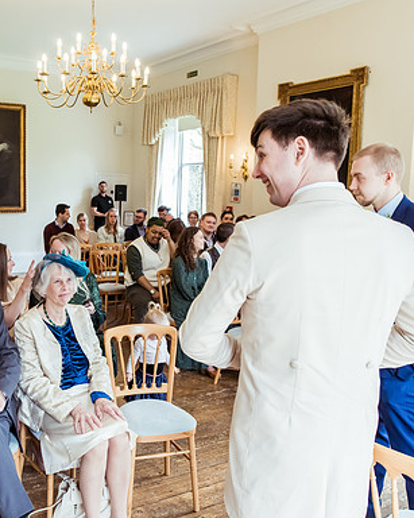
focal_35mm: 34
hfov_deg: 42.0
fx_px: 521
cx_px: 101
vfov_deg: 52.9
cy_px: 260
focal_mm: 24
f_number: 4.5
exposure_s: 1/500
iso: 2200
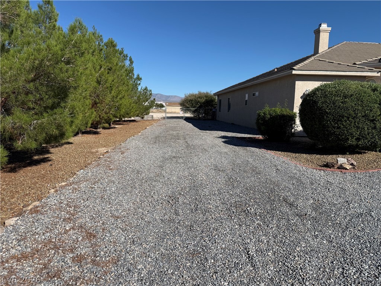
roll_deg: -0.4
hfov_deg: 71.6
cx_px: 190
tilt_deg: -7.3
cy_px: 143
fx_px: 264
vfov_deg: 56.8
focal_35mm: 24
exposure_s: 1/6711
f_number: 1.78
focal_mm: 6.76
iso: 80
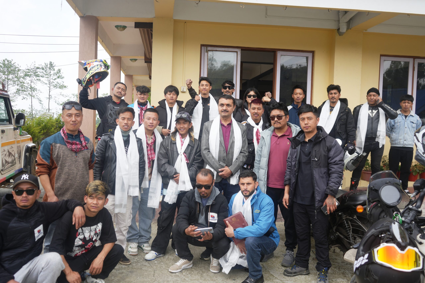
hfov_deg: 60.3
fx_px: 366
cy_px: 142
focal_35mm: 31
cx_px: 212
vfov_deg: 42.3
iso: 100
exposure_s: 1/500
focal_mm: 31
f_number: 4.5
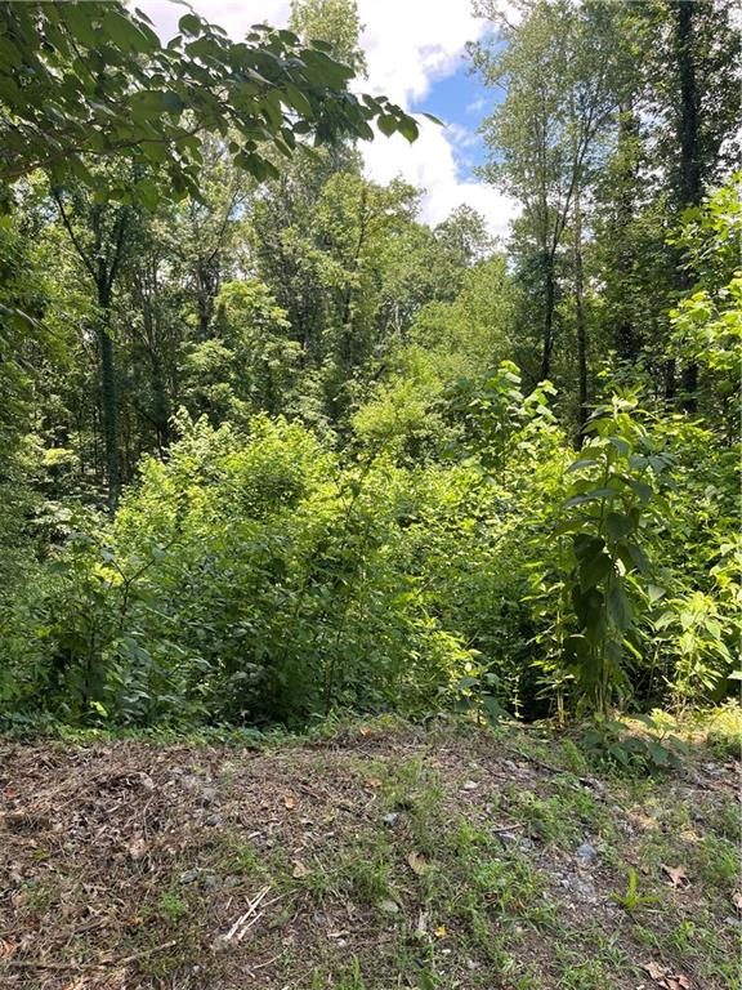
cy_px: 495
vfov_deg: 69.4
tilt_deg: -3.5
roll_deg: -0.2
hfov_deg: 54.9
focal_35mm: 25
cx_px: 371
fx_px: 715
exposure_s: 1/543
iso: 32
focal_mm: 5.1
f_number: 1.6
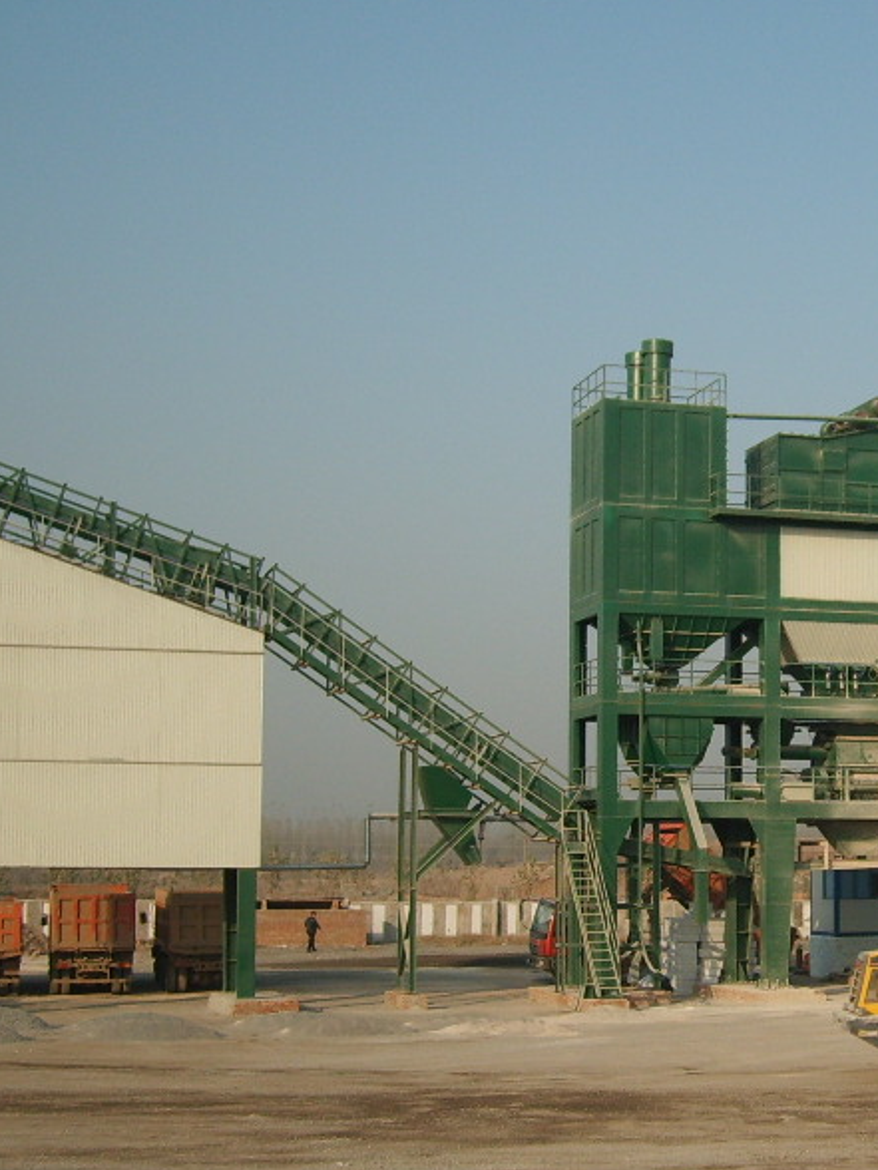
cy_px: 639
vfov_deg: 31.7
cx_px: 778
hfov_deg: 23.4
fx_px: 2063
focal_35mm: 61
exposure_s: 1/180
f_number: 7.1
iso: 50
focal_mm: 5.8
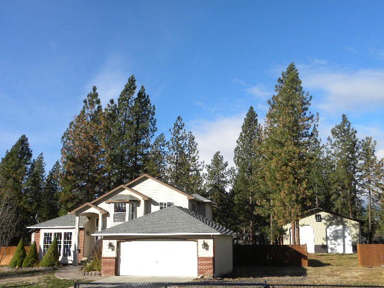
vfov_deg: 35.1
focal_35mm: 41
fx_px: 455
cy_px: 144
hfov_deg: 45.8
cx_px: 192
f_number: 5.6
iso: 64
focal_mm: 7.3
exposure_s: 1/285
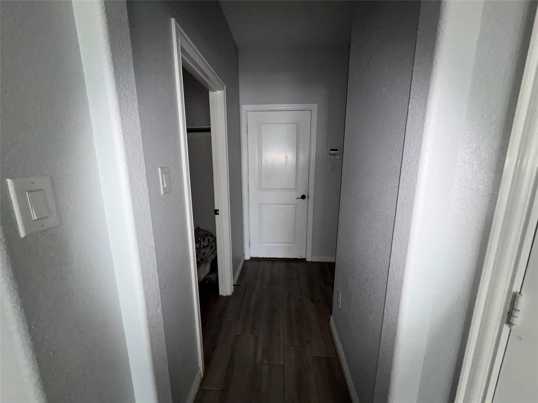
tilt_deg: -10.5
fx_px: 218
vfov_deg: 85.7
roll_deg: +0.9
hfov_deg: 102.1
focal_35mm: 14
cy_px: 202
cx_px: 269
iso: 200
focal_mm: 2.22
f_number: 2.2
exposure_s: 1/60
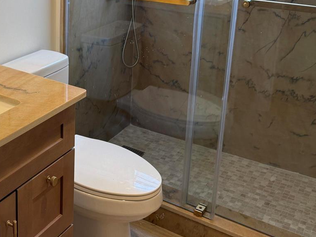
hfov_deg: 35.5
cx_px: 21
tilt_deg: -14.9
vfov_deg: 28.2
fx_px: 456
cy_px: 33
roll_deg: -0.2
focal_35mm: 50
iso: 100
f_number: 1.78
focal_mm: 6.76
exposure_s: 1/209
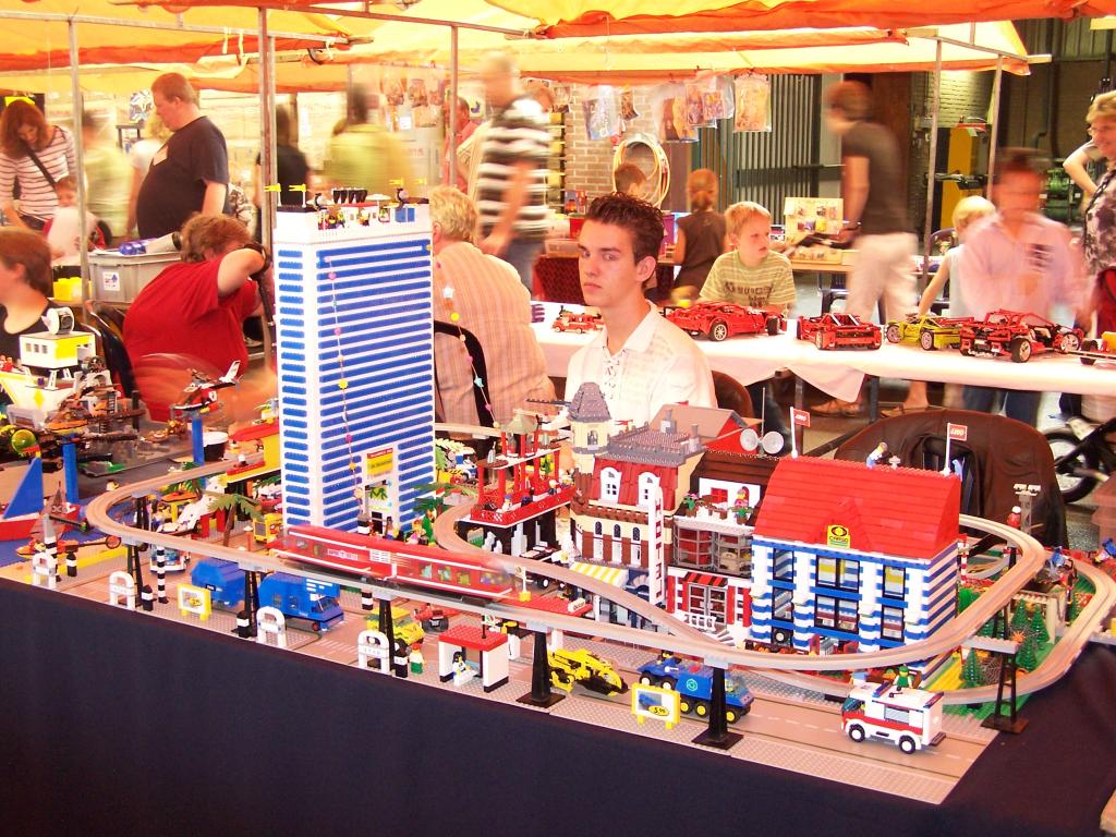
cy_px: 418
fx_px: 1547
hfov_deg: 39.7
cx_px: 558
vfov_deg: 30.3
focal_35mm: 48
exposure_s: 1/4
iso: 140
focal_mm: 8
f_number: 3
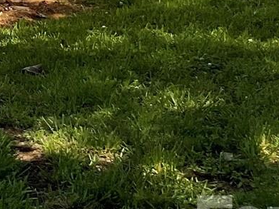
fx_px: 1225
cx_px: -306
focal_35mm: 152
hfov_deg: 11.5
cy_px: -213
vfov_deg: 9.2
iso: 16
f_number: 1.8
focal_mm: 3
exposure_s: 1/1534
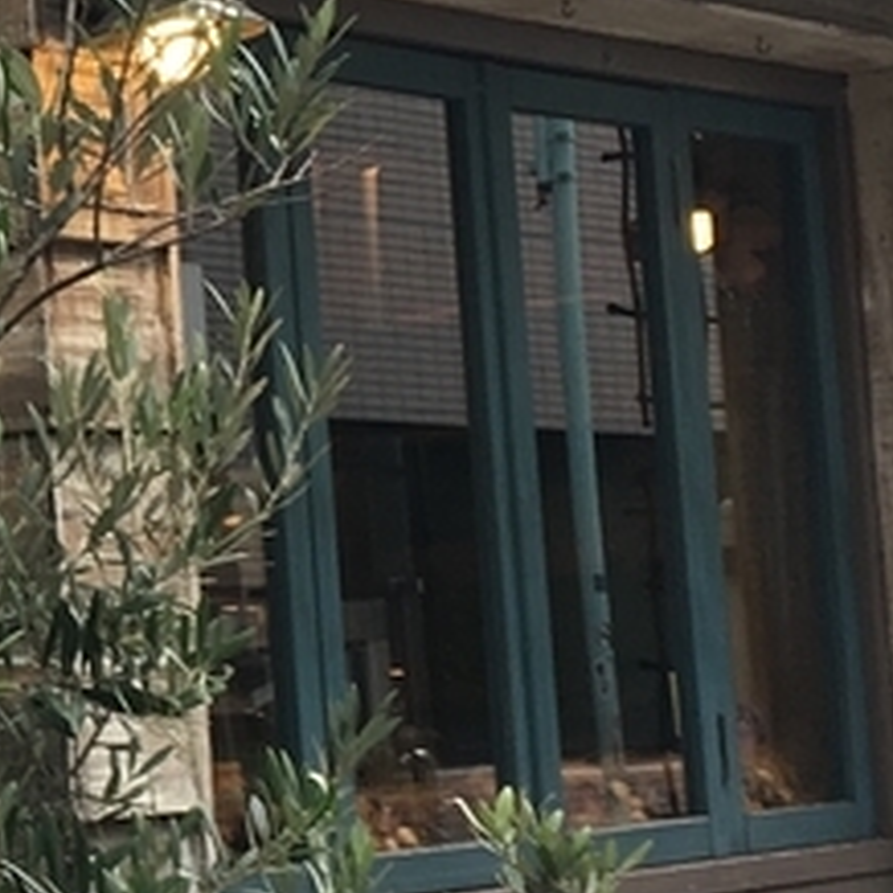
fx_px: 4115
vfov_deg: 12.4
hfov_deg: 12.1
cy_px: 274
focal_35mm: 141
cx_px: -213
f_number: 2.2
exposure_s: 1/127
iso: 25
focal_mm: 4.15
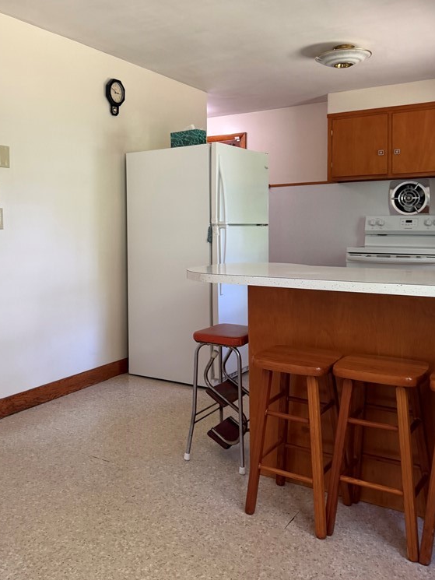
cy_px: 243
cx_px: 164
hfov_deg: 42.6
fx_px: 553
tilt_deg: -3.0
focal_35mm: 33
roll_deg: -0.5
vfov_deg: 55.1
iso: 200
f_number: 1.78
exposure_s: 1/63
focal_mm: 6.76
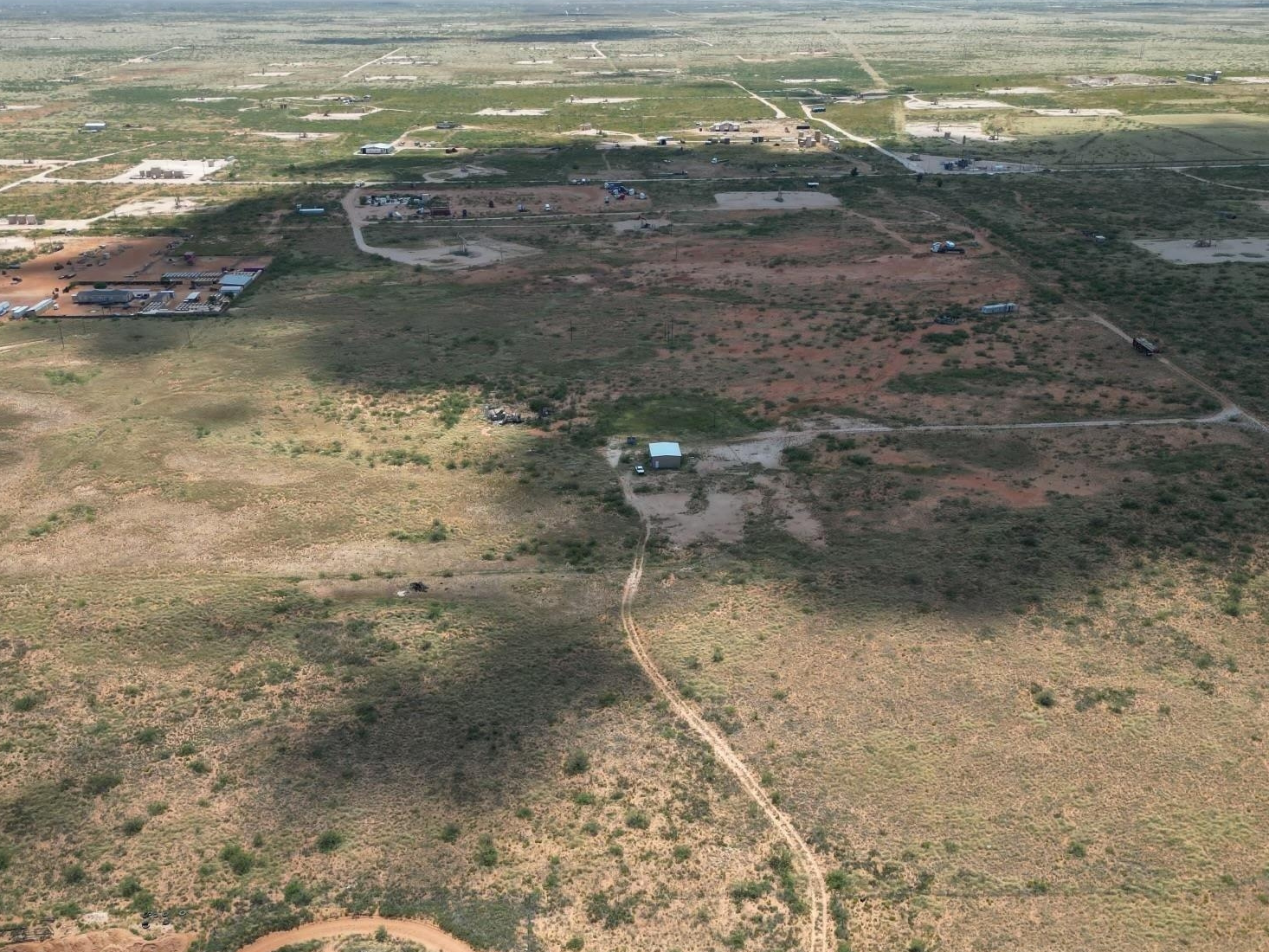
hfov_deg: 55.3
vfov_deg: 42.6
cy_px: 601
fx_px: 1210
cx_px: 590
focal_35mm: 33
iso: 110
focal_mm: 6.72
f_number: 1.7
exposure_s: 1/2500
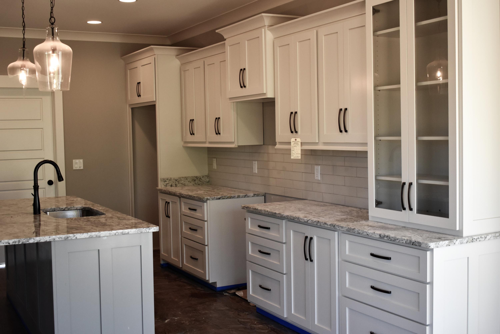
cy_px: 167
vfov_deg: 31.9
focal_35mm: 42
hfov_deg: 46.4
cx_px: 250
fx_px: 583
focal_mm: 28
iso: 800
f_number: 4.2
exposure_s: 1/250
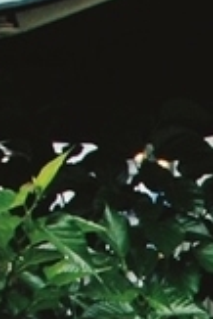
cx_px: 743
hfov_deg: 3.5
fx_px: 3415
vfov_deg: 5.1
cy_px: 820
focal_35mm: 386
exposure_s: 1/400
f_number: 10
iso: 800
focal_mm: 35
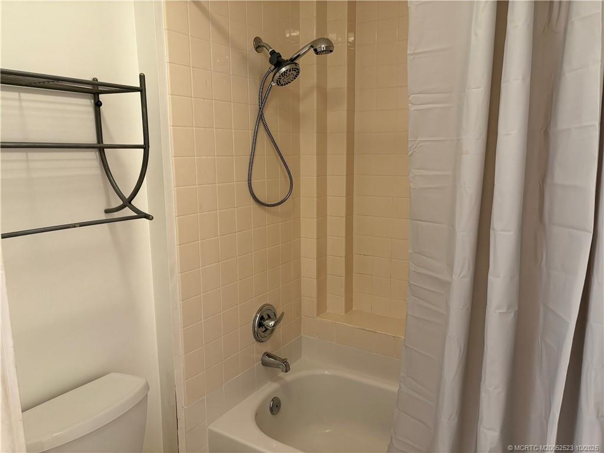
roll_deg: +0.9
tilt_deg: -9.9
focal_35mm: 26
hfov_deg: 67.3
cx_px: 302
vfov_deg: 53.1
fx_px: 454
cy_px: 226
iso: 160
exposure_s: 1/60
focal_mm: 5.96
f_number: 1.6
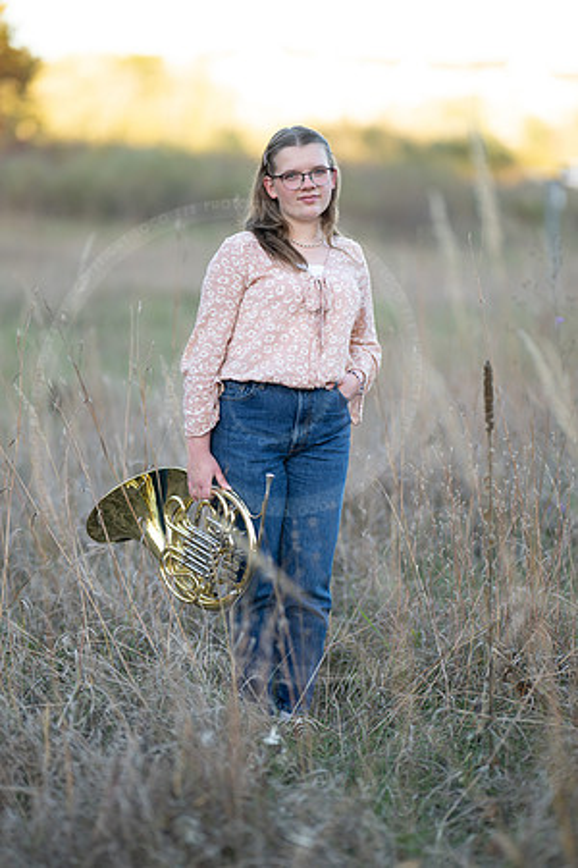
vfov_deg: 23.9
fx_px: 2047
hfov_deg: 16.1
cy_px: 434
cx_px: 289
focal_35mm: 85
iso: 160
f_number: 1.3
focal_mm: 85
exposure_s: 1/800
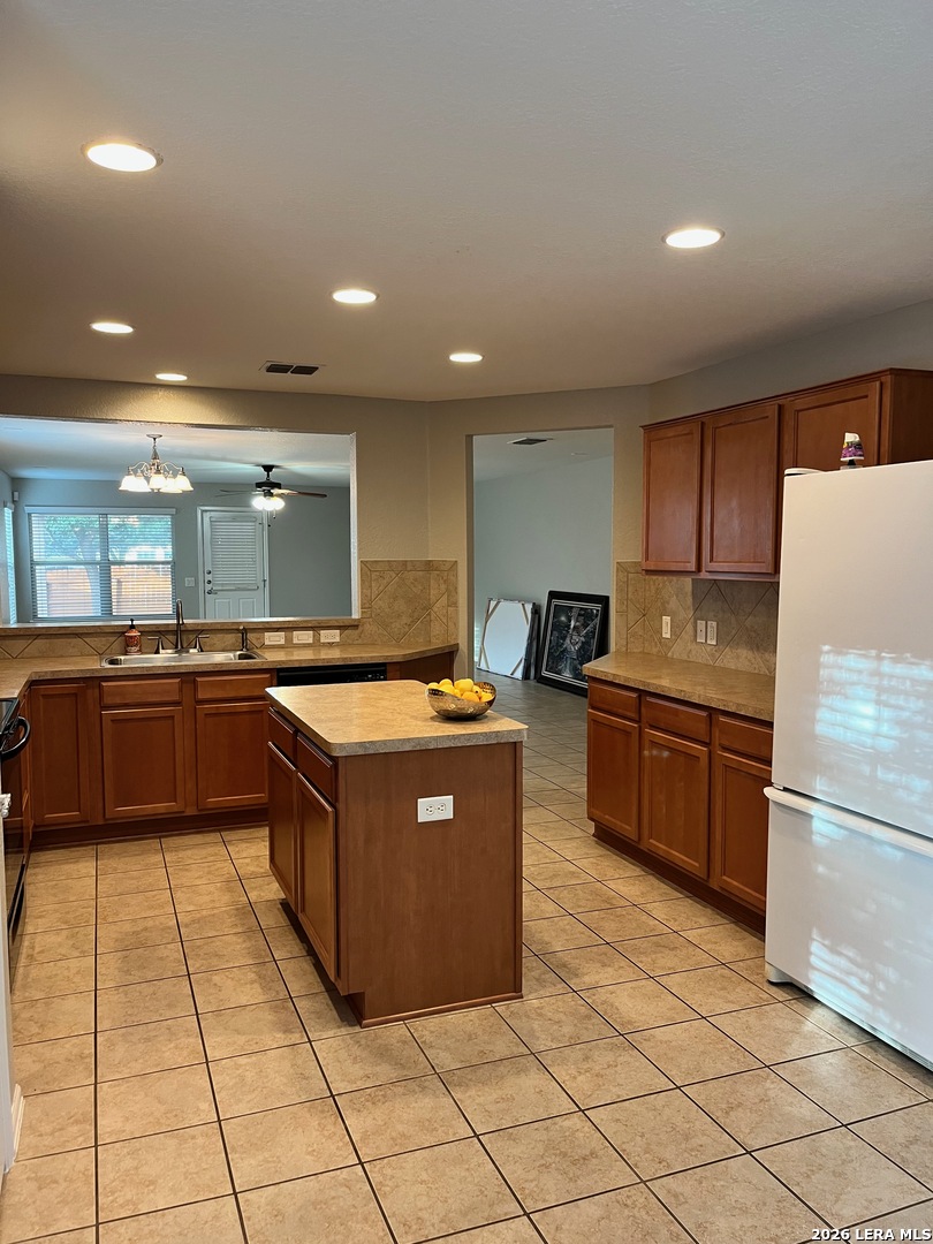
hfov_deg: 53.1
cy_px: 622
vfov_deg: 67.3
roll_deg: +0.2
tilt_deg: -4.5
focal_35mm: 26
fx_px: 934
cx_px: 466
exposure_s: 1/60
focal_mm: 5.1
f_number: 1.6
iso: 125
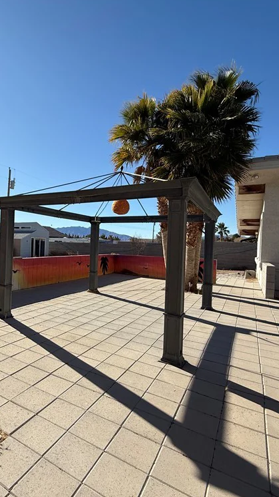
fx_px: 276
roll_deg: -1.7
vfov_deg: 83.8
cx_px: 58
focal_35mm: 21
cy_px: 242
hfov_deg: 50.5
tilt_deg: +0.0
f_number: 2.2
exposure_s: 1/2717
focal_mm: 2.22
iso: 50
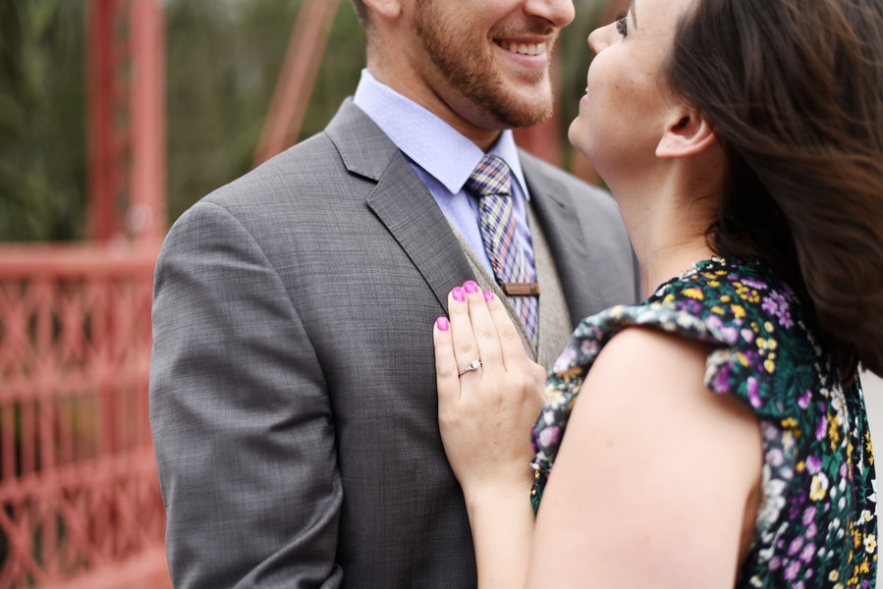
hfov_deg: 39.6
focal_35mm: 50
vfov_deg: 27.0
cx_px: 442
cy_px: 294
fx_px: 1227
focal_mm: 50
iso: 640
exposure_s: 1/4000
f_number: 1.8
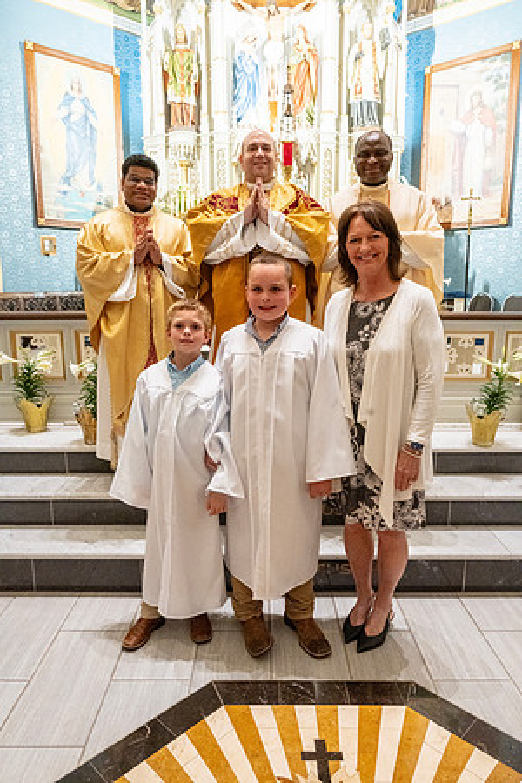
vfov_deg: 70.4
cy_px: 392
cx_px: 261
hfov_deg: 50.4
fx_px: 555
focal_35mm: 26
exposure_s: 1/60
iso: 5000
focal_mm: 25.5
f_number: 8
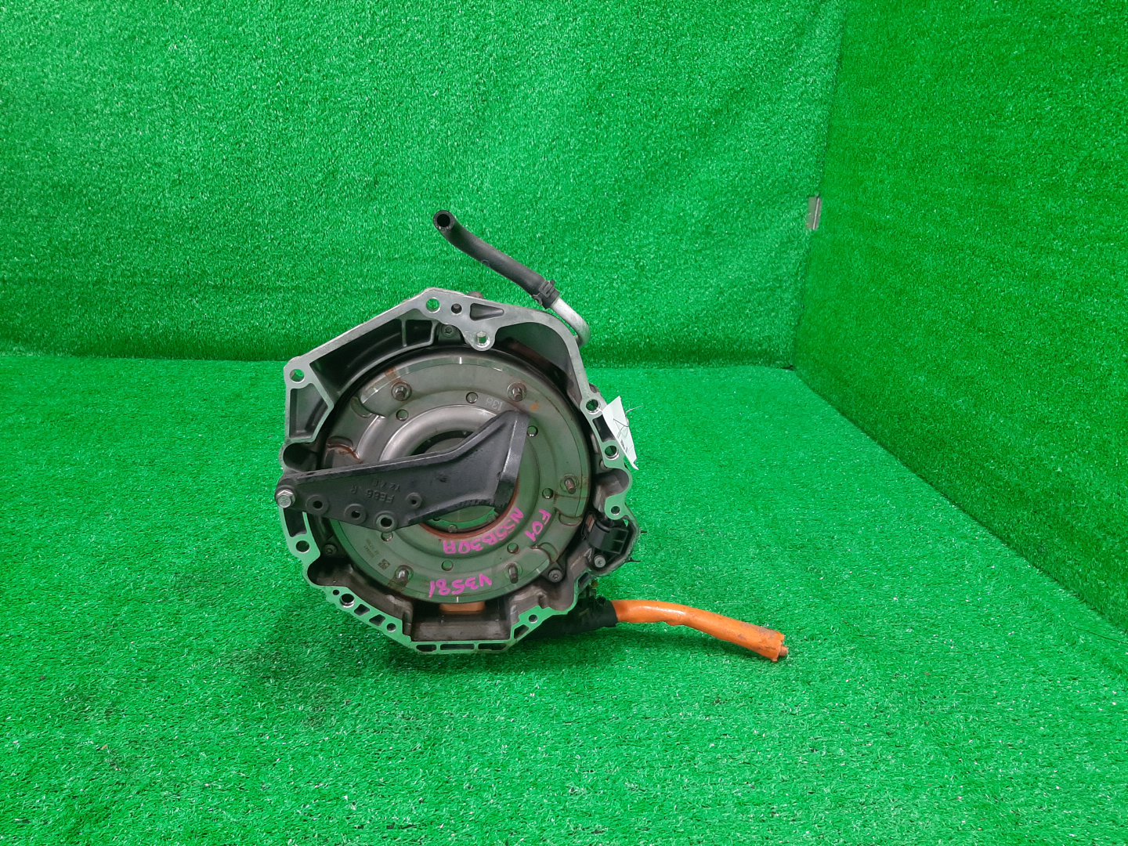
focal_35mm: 26
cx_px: 564
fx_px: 847
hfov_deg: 67.3
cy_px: 423
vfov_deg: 53.1
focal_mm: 3.93
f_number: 1.7
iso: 131
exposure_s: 1/50
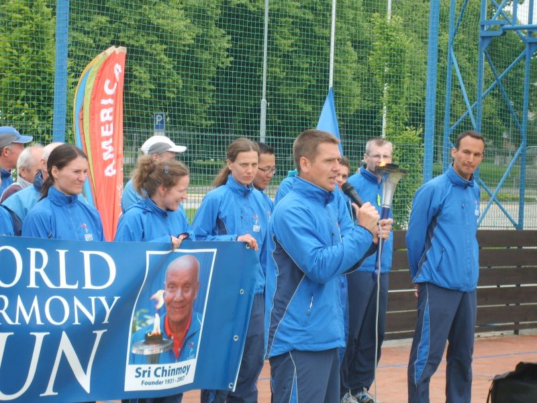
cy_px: 202
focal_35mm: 105
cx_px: 268
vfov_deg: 14.1
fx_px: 1629
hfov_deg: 18.7
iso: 56
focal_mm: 17.4
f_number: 4.9
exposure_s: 1/60
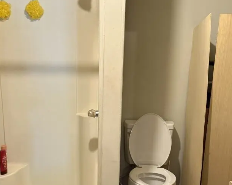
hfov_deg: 40.3
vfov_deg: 31.7
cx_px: 106
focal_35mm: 46
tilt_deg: -16.6
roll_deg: -1.0
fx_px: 316
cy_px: 154
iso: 400
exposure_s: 1/60
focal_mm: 6.76
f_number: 1.78
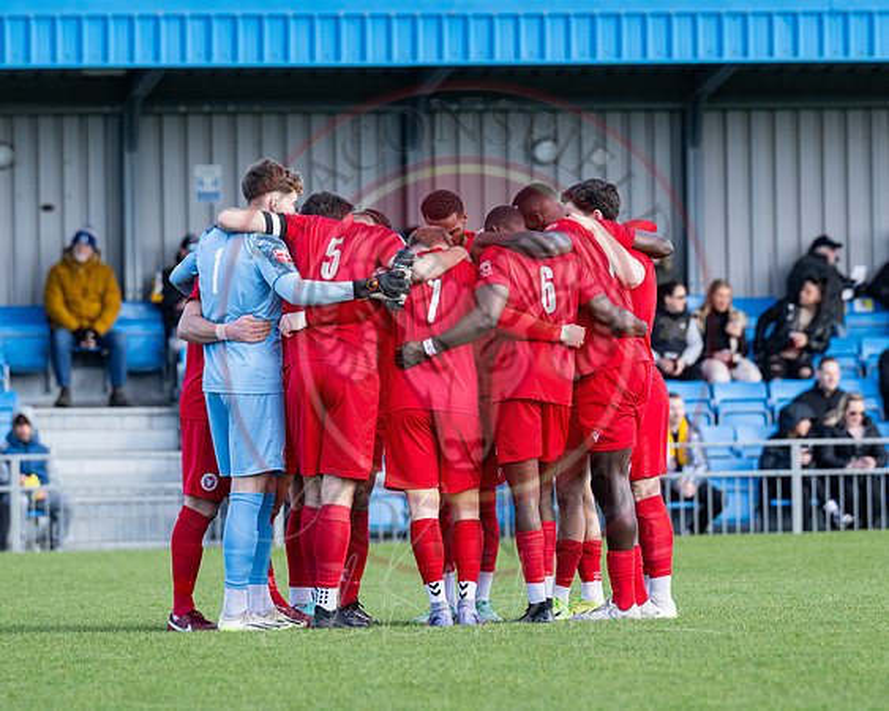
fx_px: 10413
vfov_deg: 3.9
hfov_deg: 4.9
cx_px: 536
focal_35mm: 396
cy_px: 341
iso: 200
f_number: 4
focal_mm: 200
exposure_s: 1/800
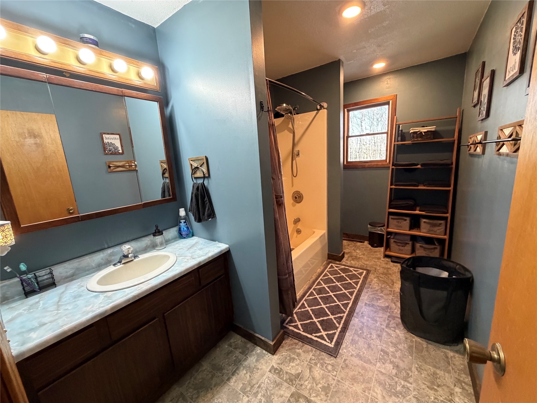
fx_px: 217
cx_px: 268
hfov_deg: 102.1
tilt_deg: -10.0
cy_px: 202
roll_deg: +3.4
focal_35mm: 14
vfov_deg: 85.7
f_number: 2.2
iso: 500
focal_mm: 2.22
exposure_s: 1/60
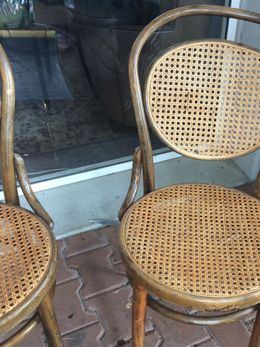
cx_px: 177
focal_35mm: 40
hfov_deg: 35.5
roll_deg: -3.7
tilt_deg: -40.5
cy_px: 199
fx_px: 401
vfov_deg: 46.6
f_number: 2.2
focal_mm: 4.15
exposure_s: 1/50
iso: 40
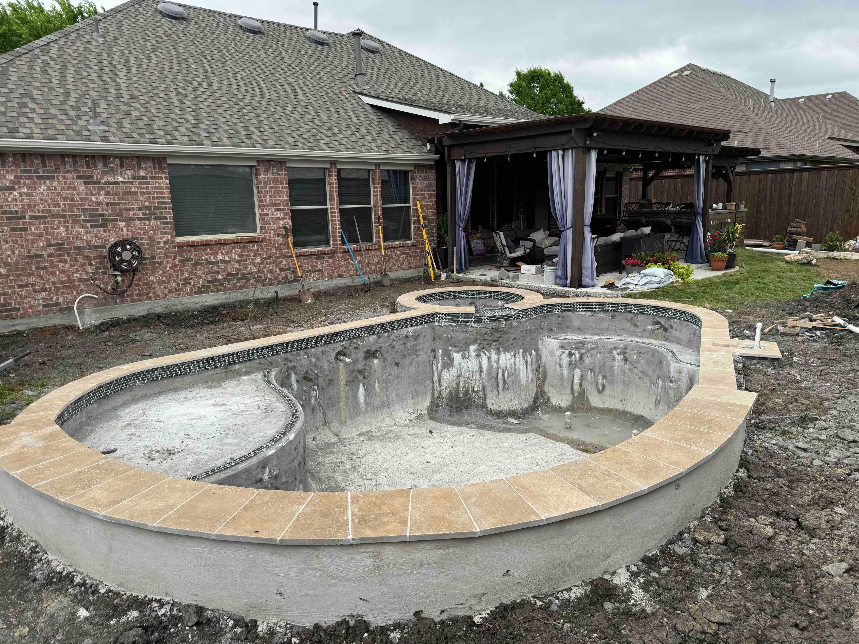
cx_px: 430
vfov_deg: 56.8
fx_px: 596
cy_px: 322
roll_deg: +0.9
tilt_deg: -11.7
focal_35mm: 24
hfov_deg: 71.6
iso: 80
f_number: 1.78
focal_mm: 6.76
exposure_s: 1/2174
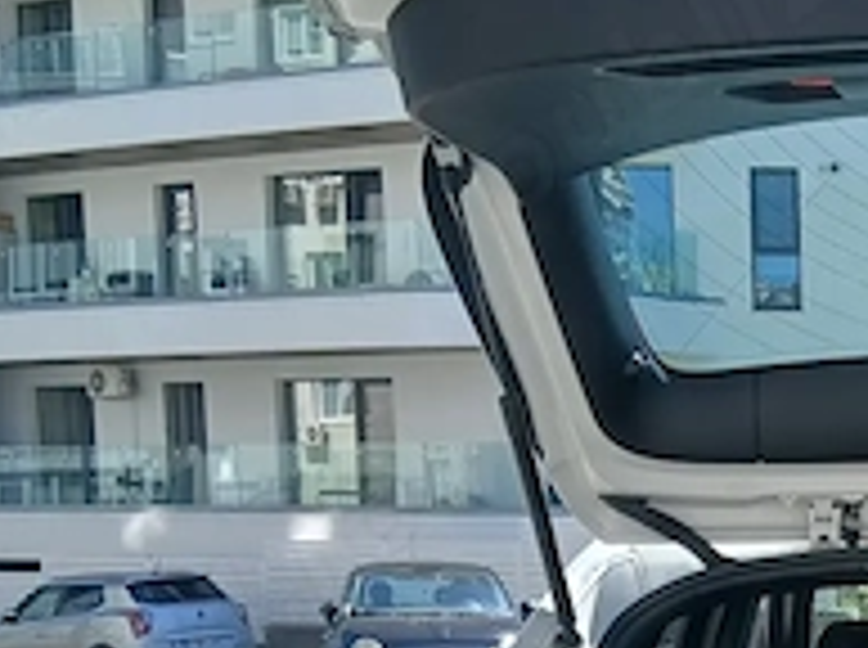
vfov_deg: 17.5
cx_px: 1075
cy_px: 738
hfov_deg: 22.1
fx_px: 2027
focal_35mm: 81
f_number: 1.8
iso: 20
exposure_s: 1/349
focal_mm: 3.98
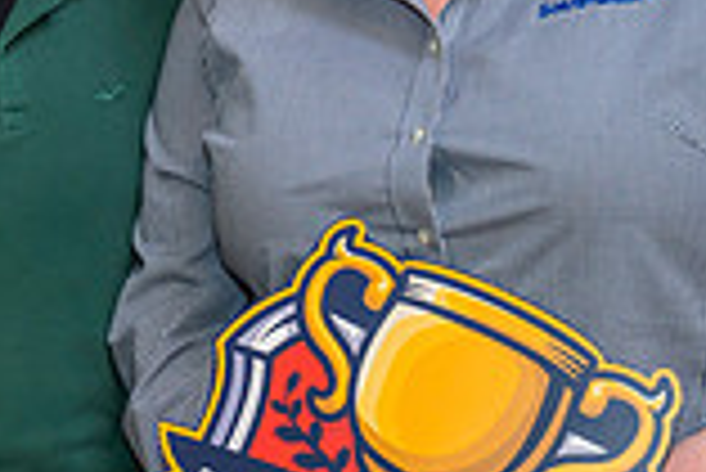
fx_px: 2689
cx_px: 247
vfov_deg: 10.0
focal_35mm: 137
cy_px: 142
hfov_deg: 14.9
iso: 1250
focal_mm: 37
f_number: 4
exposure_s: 1/160
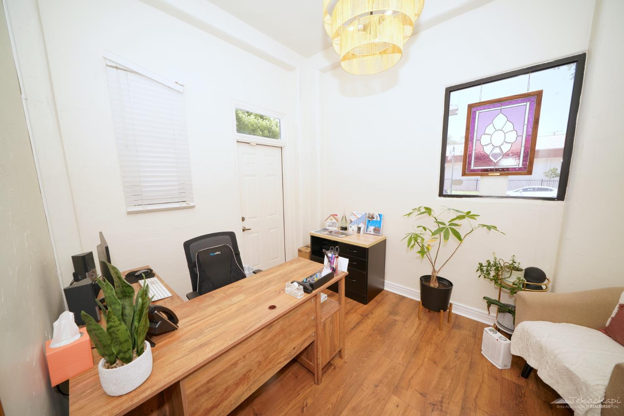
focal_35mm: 12
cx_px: 312
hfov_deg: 112.6
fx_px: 208
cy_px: 208
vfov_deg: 90.0
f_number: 8
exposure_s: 1/160
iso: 500
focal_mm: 12
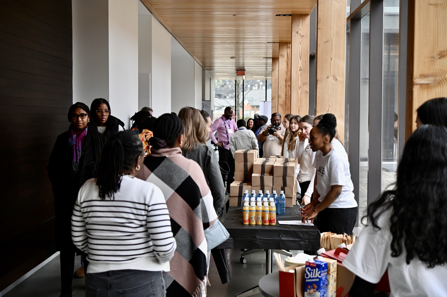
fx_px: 620
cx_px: 224
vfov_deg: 26.9
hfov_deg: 39.6
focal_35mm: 50
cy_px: 148
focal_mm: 50
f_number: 4.5
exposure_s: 1/200
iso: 400
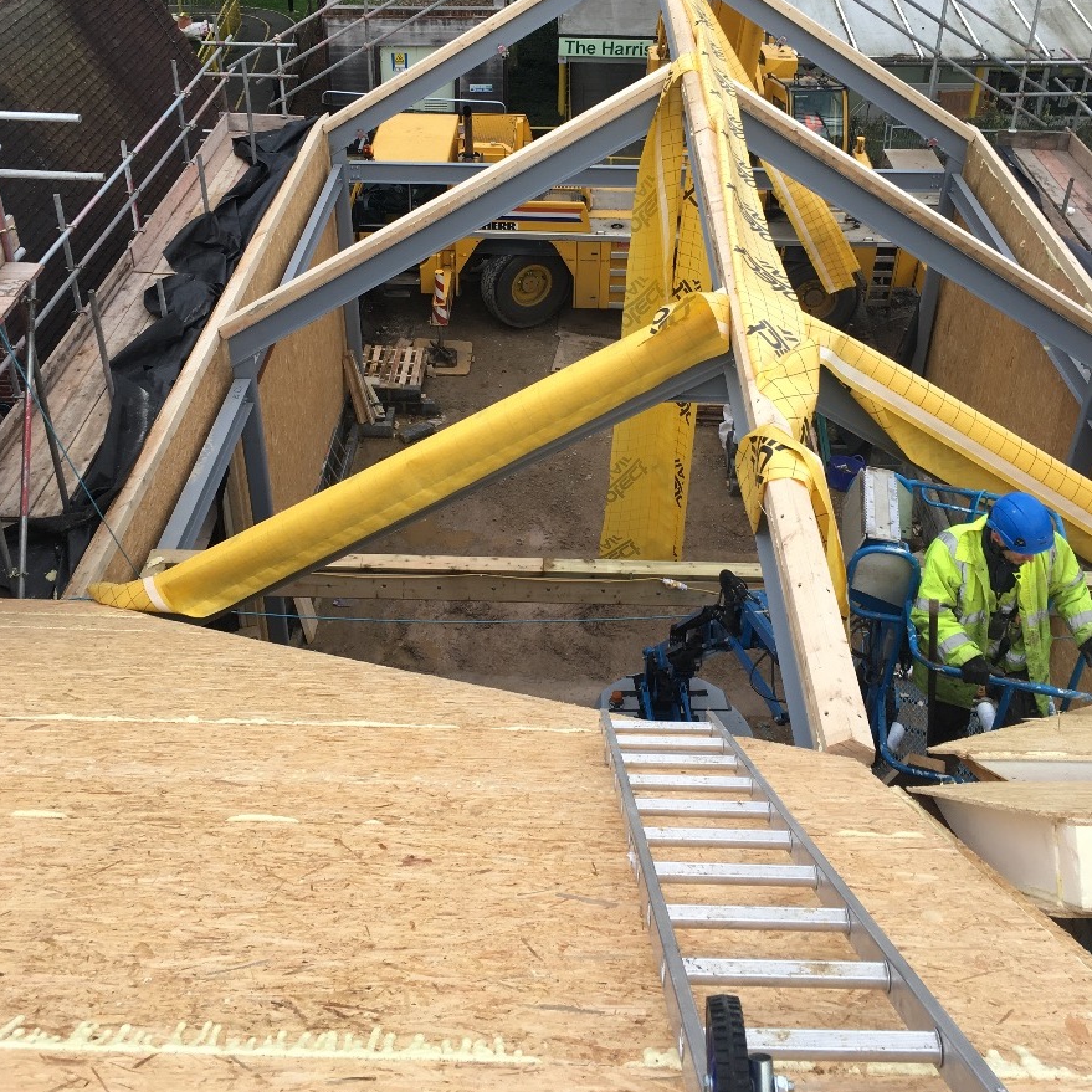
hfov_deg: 47.2
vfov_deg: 46.6
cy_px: 384
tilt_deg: -31.5
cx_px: 534
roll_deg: -0.9
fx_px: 1249
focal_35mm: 35
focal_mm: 4.15
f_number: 2.2
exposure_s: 1/118
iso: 25
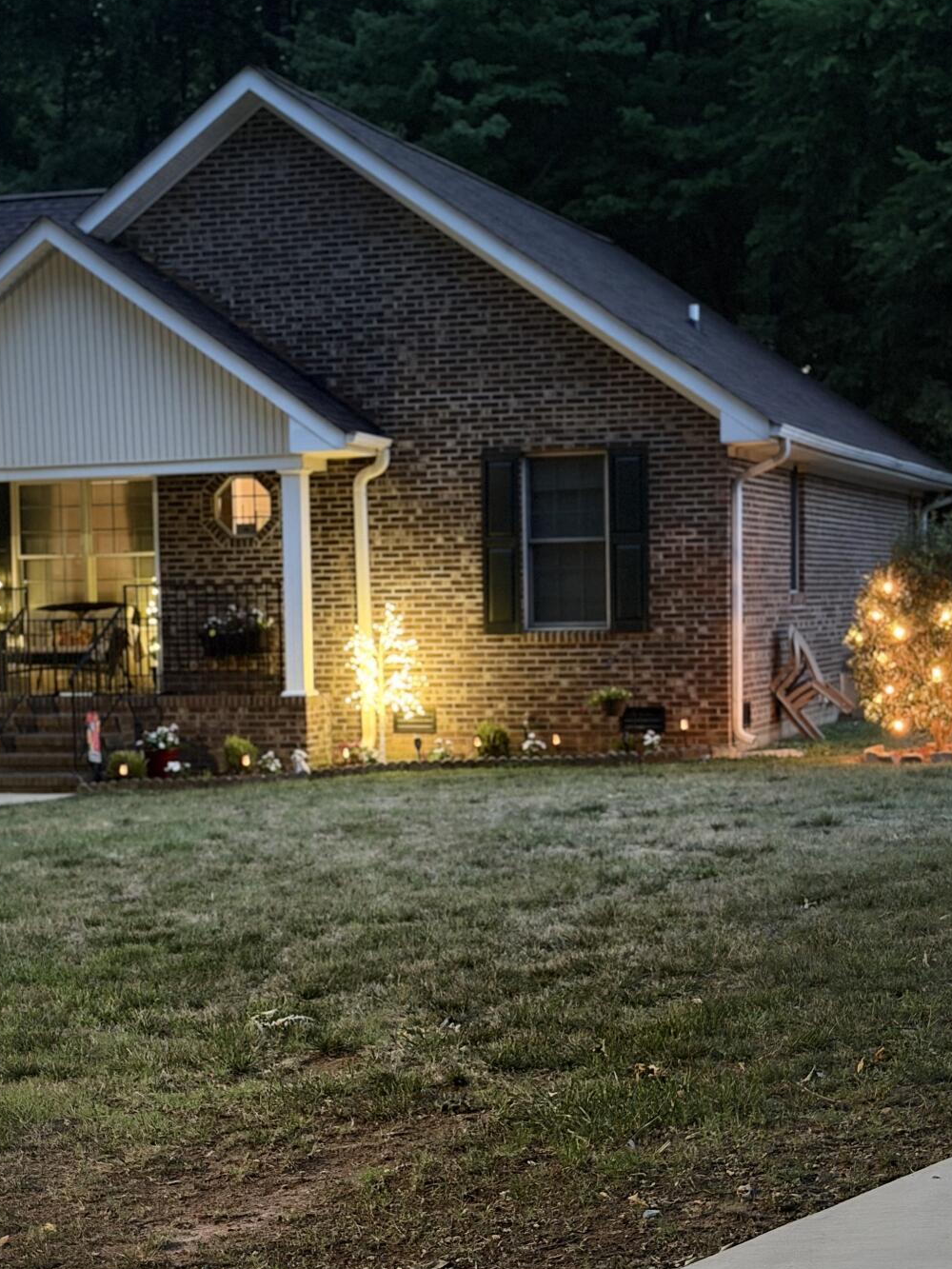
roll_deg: +1.8
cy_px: 755
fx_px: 2640
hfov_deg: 20.4
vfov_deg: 27.0
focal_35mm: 72
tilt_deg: -4.3
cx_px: 380
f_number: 1.78
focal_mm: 6.76
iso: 1000
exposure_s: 1/20
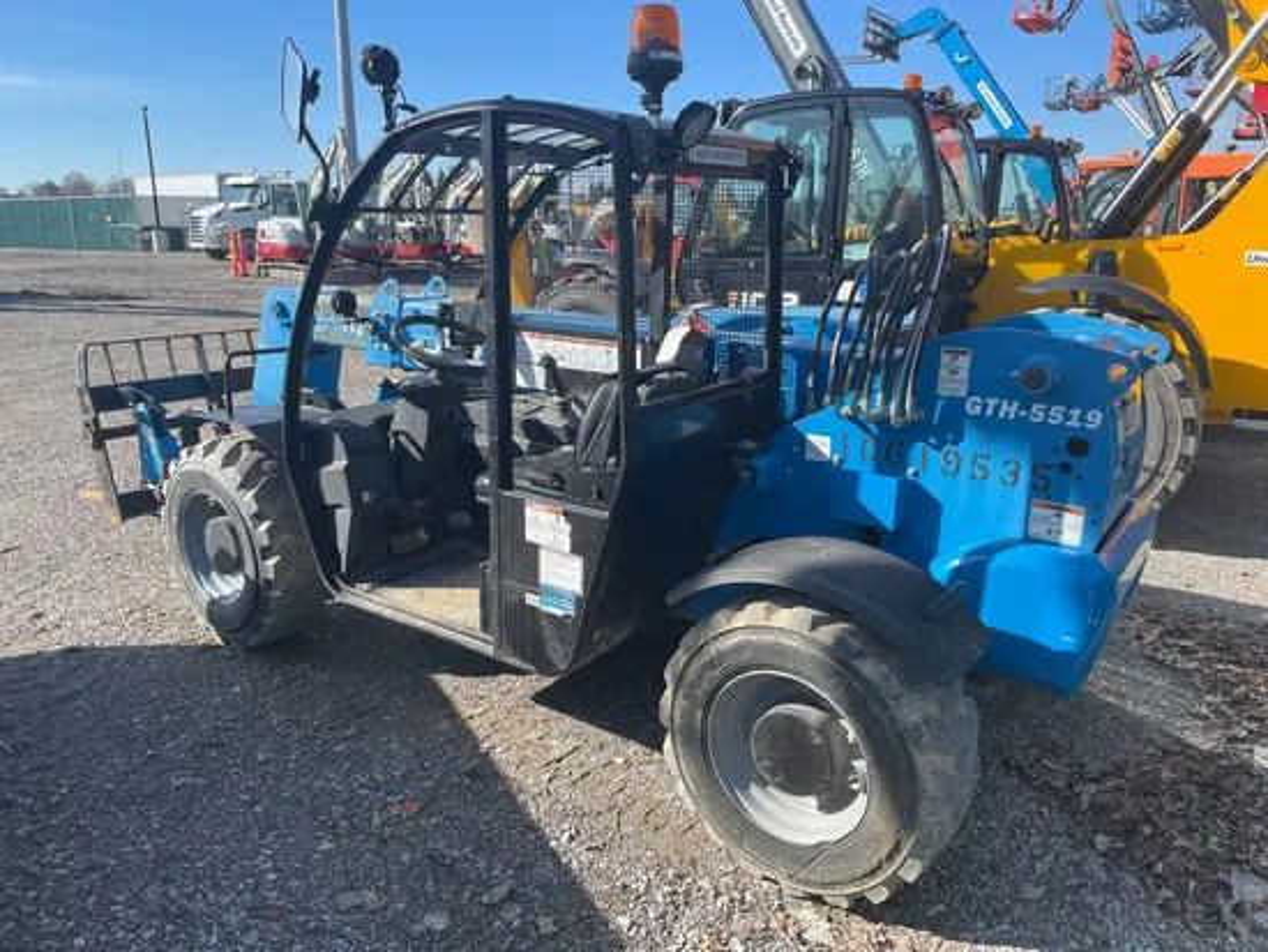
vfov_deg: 53.1
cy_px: 476
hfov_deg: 67.3
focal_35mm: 26
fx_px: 953
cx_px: 634
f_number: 1.6
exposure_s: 1/1453
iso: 32
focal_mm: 4.2
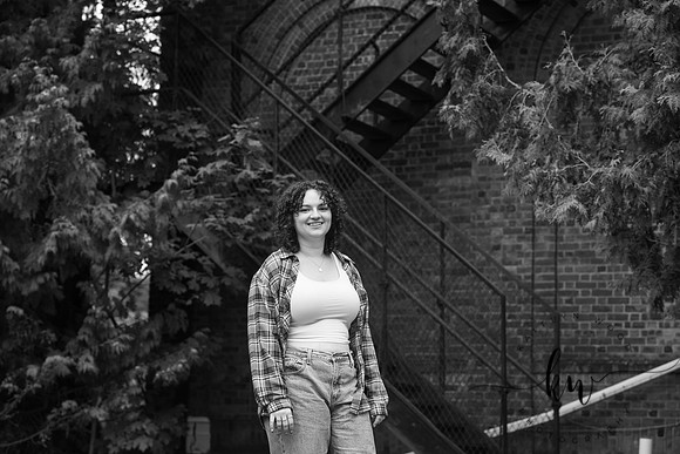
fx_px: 1795
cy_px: 227
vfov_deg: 14.4
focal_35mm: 95
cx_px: 340
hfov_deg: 21.5
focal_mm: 95
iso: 320
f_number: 5
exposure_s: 1/200
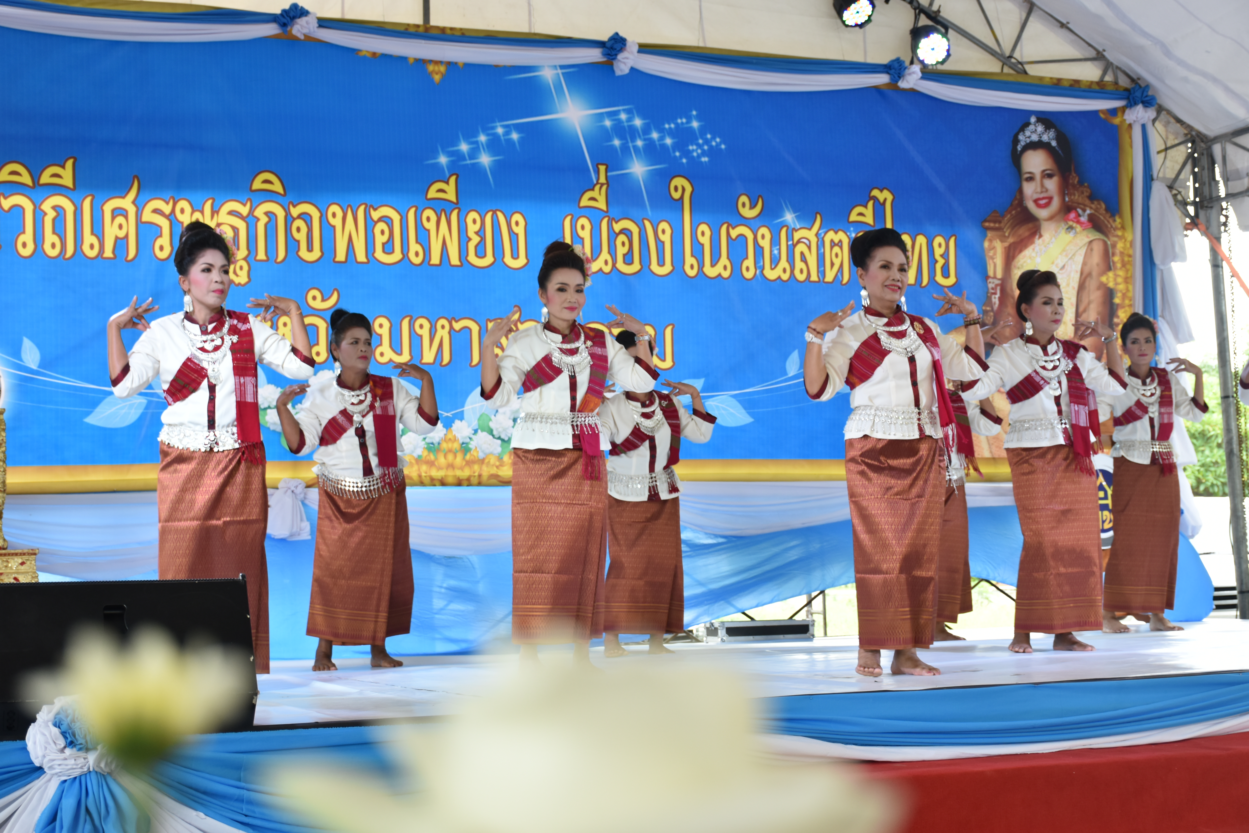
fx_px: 1977
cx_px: 624
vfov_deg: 23.8
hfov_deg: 35.1
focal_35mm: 57
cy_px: 416
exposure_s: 1/100
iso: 400
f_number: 5
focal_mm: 38
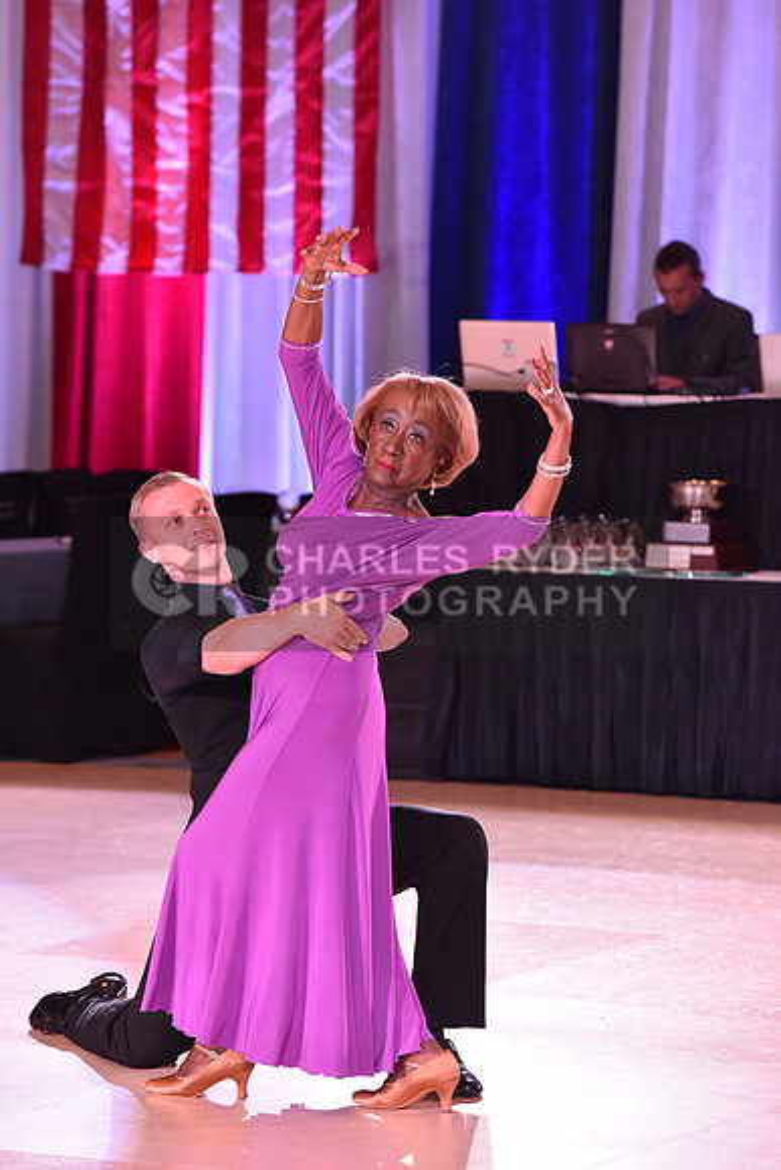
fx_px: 5854
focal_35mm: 180
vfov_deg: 11.4
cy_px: 585
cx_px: 390
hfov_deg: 7.6
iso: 2500
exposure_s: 1/250
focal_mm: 180
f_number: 5.6
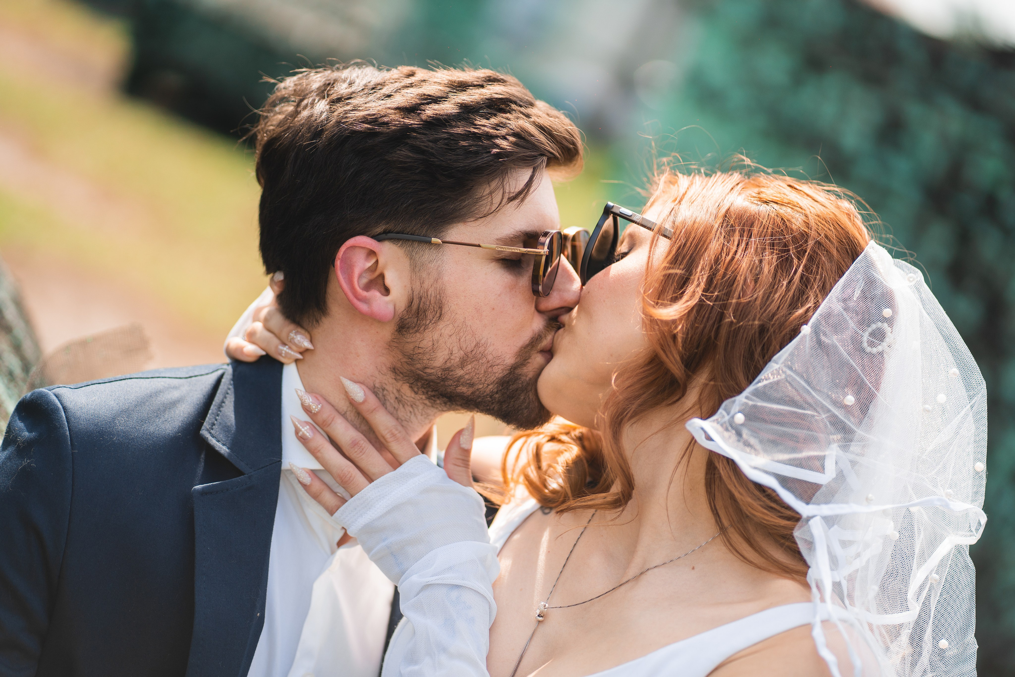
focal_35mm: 85
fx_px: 2396
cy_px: 338
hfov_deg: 23.9
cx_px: 508
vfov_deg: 16.1
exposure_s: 1/1000
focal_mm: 85
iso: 160
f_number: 1.8
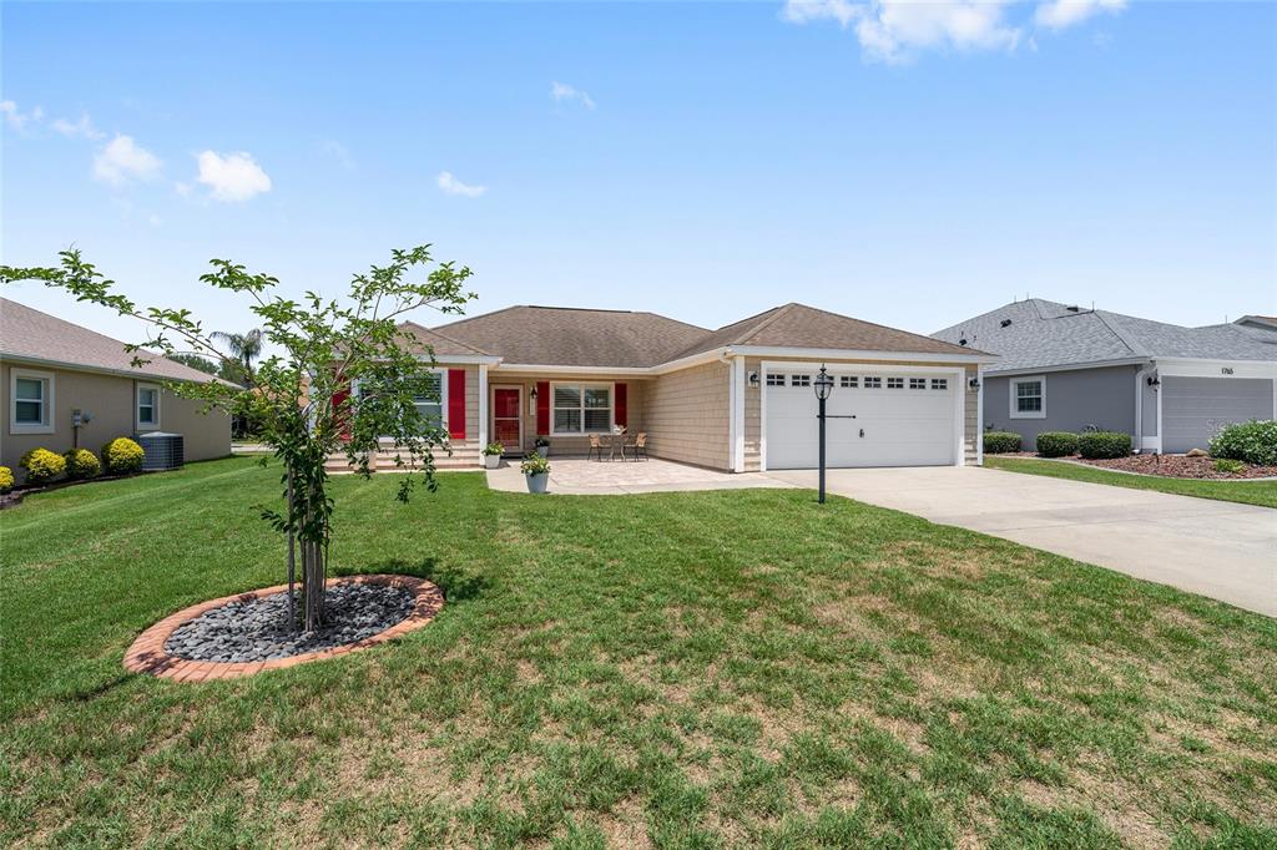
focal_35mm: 16
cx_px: 638
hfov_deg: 96.8
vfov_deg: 73.7
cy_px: 425
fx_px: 567
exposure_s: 1/500
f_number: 8
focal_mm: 16
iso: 125
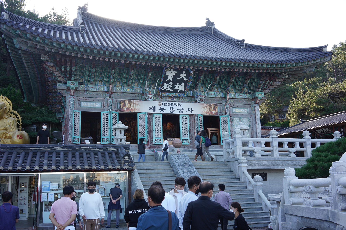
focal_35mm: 35
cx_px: 173
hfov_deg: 54.4
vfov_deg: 37.9
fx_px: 336
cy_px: 115
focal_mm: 35
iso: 400
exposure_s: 1/100
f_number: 10
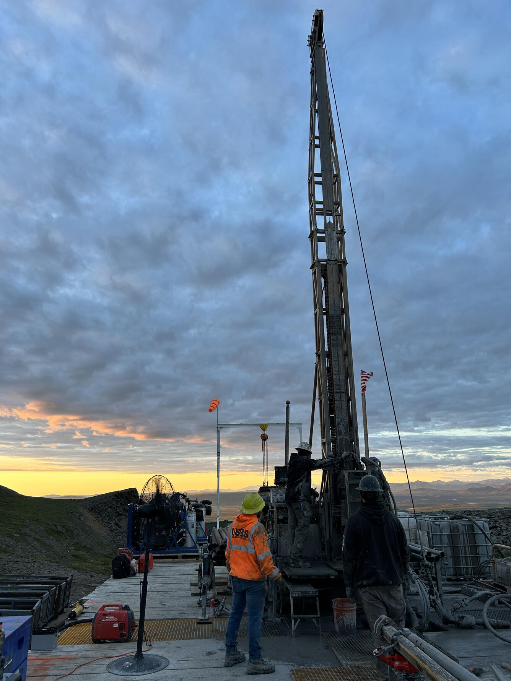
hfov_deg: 53.1
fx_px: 512
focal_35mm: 26
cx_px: 256
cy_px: 340
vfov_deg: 67.3
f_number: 1.5
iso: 40
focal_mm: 5.7
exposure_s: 1/186
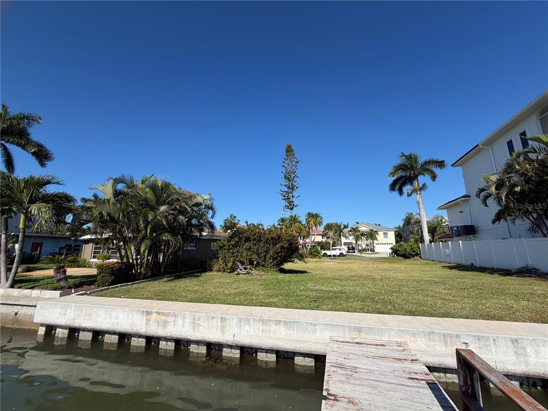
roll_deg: +0.3
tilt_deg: +11.4
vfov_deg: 85.7
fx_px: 222
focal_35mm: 14
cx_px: 274
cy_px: 206
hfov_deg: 102.1
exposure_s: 1/985
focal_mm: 2.22
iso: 20
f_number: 2.2
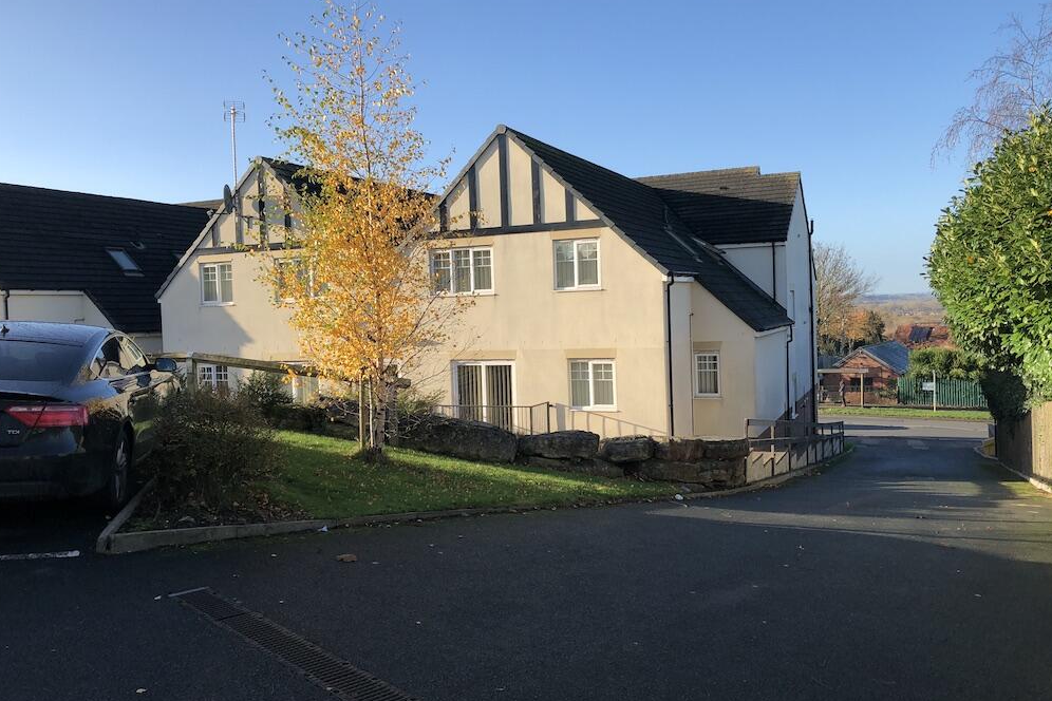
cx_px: 525
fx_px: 906
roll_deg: +1.9
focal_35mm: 31
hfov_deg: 60.3
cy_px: 341
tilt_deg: -2.0
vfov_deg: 42.3
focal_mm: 3.99
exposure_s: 1/960
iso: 20
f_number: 1.8
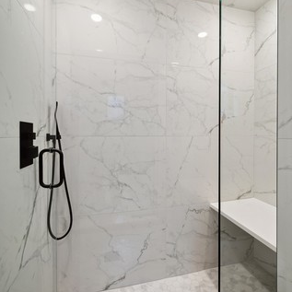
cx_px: 146
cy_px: 138
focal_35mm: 18
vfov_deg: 80.7
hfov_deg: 80.7
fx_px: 172
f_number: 8
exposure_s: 1/3.33
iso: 400
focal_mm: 14
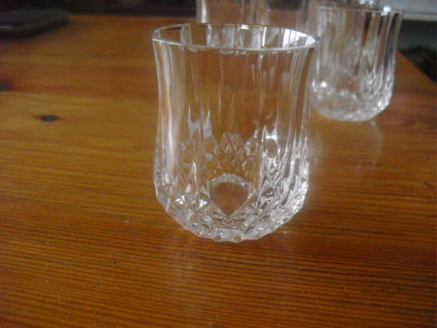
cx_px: 218
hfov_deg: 51.4
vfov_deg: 39.7
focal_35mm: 36
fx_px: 454
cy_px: 164
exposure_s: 1/8
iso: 800
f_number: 3.1
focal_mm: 6.3
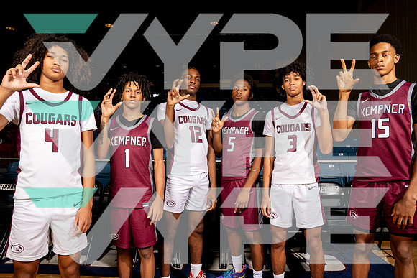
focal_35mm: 24
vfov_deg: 53.2
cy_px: 139
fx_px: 278
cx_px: 208
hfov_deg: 73.7
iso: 250
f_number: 7.1
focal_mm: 24
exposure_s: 1/125
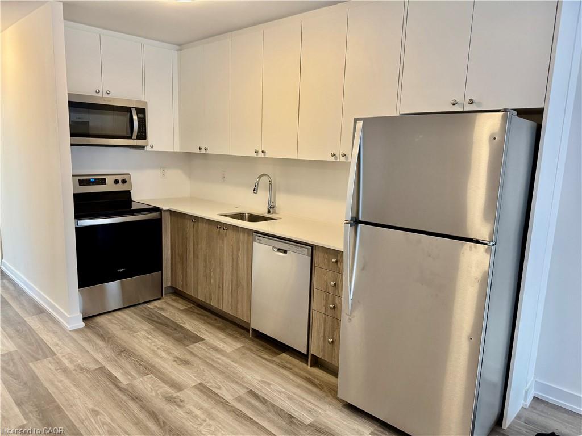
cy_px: 218
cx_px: 291
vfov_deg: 56.8
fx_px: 404
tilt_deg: -6.4
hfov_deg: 71.6
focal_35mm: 24
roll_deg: -0.4
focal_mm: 6.76
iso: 250
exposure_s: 1/60
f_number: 1.78
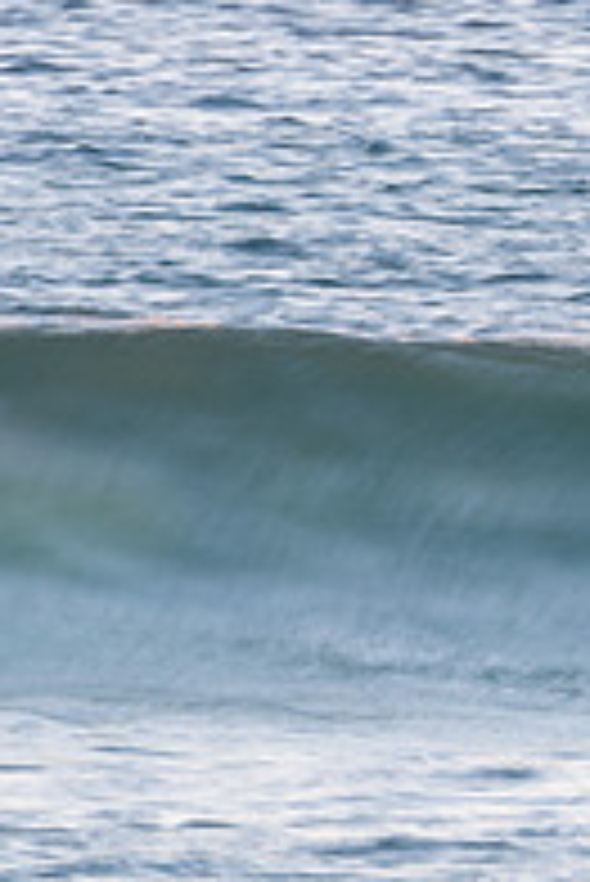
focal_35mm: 1501
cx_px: 1194
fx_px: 36832
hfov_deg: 0.9
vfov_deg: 1.4
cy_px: 385
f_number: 16
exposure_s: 1/8
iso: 64
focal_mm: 500
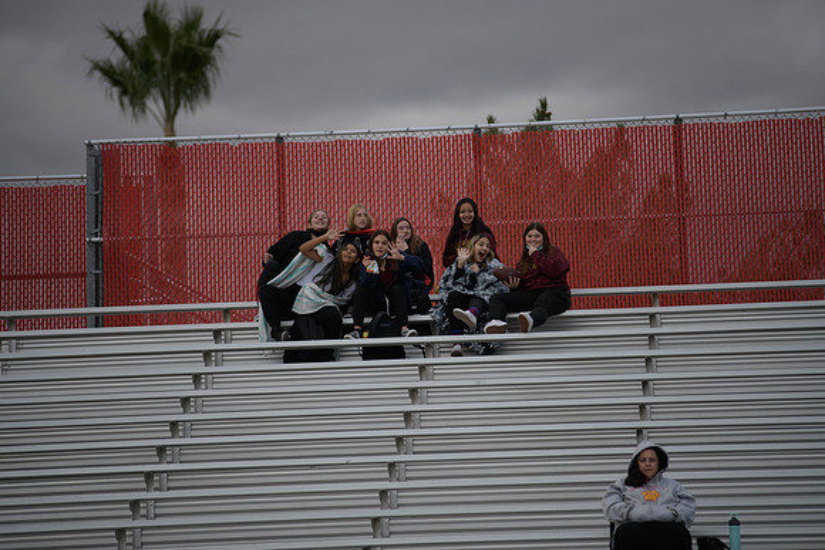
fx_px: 4584
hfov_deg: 10.3
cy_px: 275
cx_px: 412
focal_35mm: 200
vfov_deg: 6.9
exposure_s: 1/200
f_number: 2.8
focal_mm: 200
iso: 360
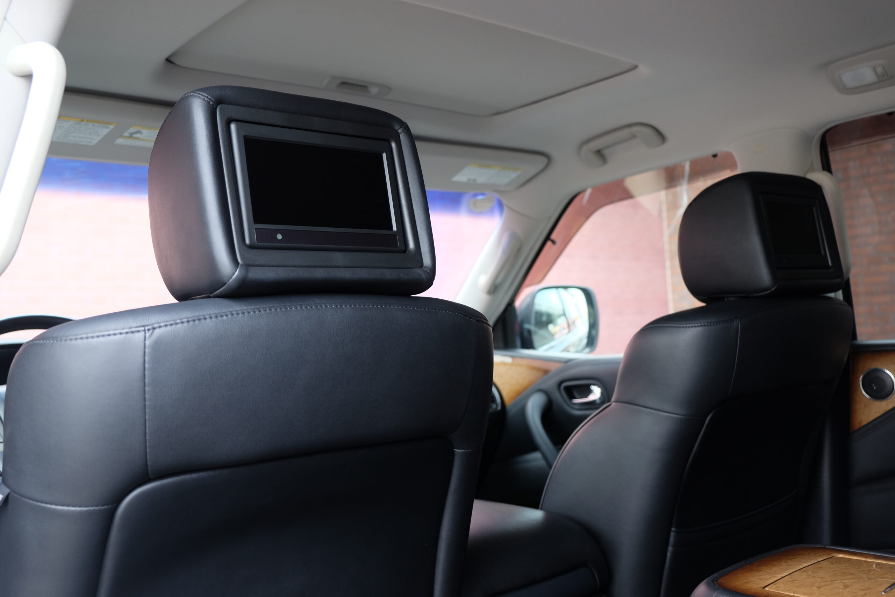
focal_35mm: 33
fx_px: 820
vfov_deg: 40.0
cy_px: 298
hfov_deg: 57.2
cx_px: 448
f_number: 3.2
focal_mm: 22.3
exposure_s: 1/105
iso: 400
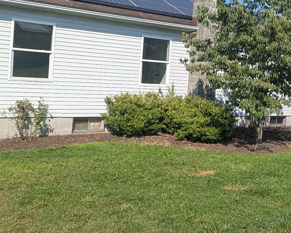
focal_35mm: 43
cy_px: 81
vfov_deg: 34.6
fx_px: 370
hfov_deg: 41.4
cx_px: 225
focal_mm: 2.23
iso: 37
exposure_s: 1/1773
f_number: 1.95
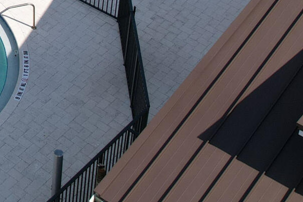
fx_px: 917
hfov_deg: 16.9
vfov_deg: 11.7
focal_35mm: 109
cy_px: -150
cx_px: -158
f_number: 2.8
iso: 100
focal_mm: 8.4
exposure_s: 1/160
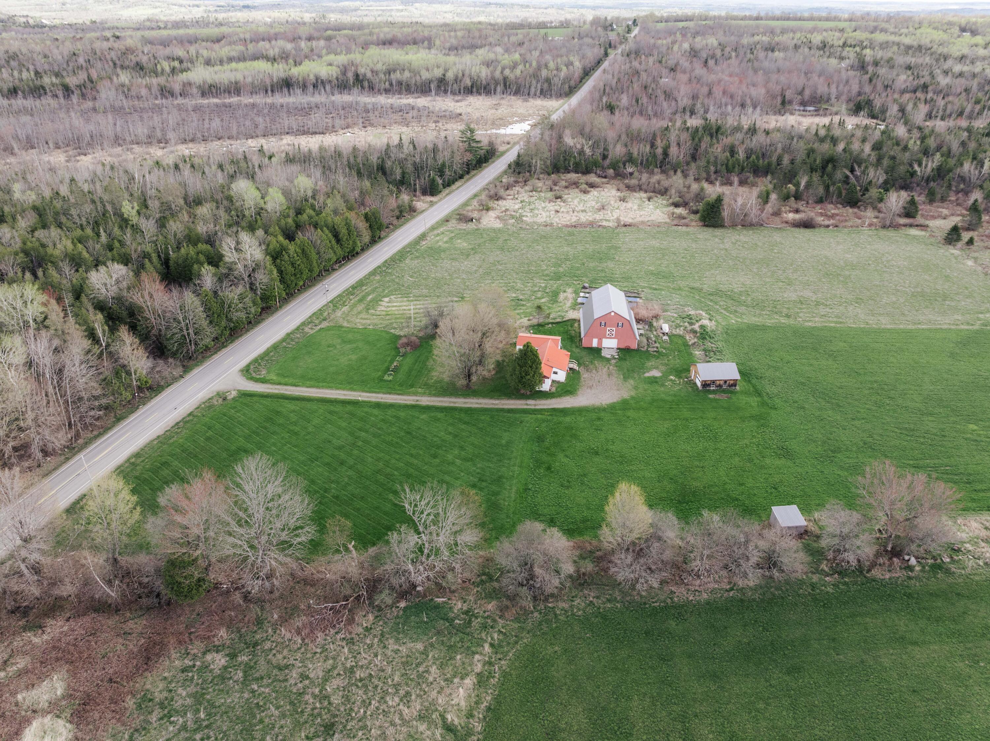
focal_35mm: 24
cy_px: 370
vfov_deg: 56.8
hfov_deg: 71.6
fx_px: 686
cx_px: 495
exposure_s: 1/800
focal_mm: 12.29
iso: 100
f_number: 2.8
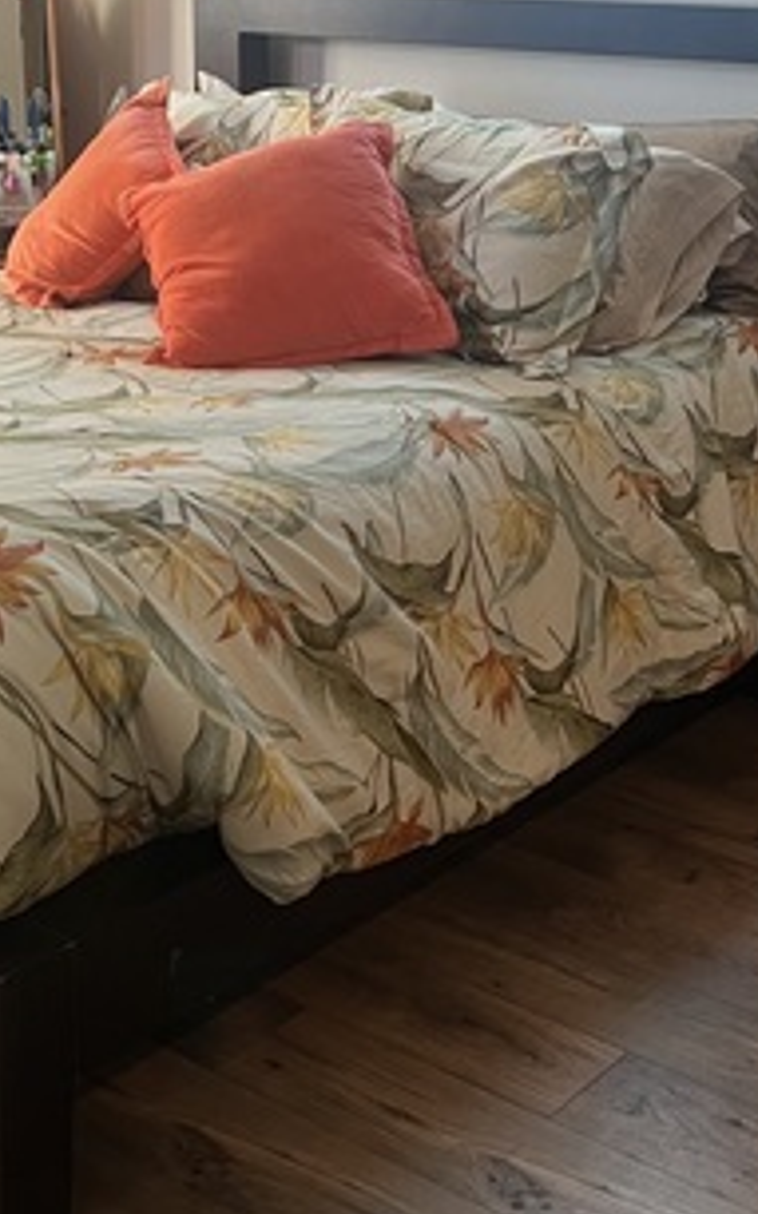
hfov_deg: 21.6
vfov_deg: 33.6
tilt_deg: -12.6
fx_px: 1985
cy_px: 379
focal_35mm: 60
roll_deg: -0.4
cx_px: 349
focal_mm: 5.7
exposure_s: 1/60
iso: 125
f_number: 1.5
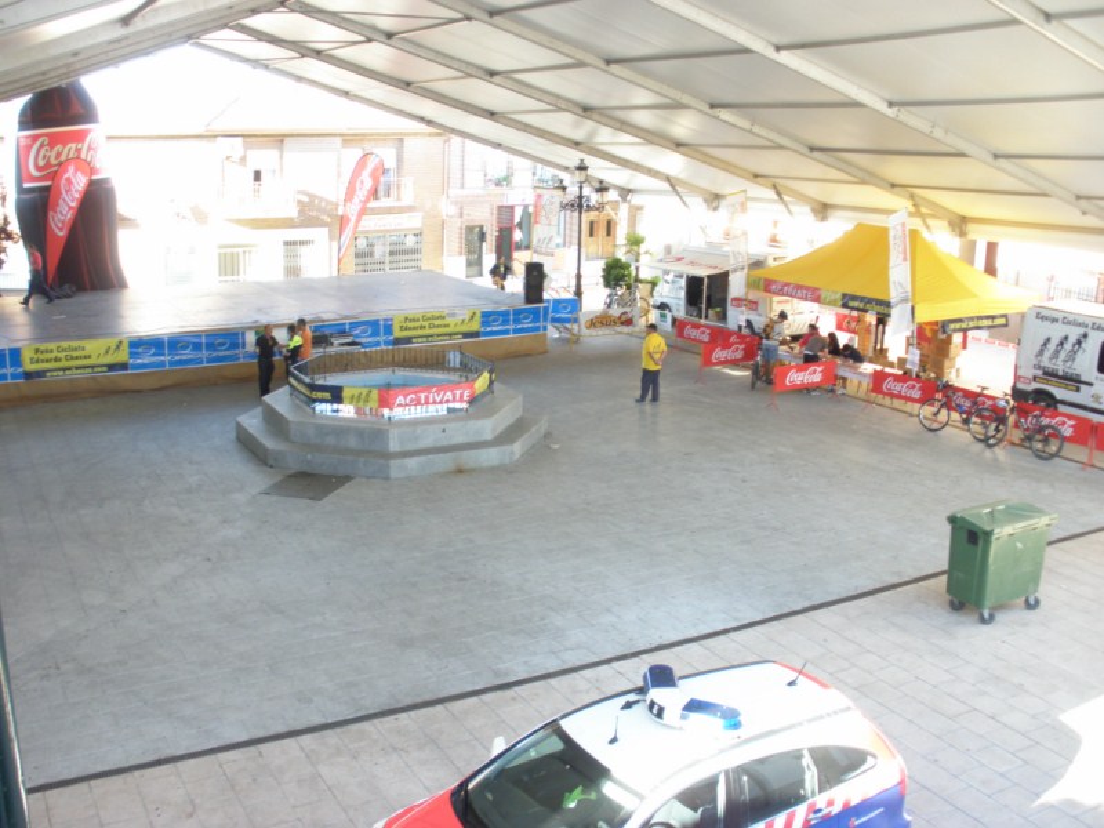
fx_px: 1148
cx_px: 552
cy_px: 414
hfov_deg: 51.4
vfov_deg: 39.7
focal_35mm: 36
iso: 100
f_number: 3.5
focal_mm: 6.3
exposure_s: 1/30
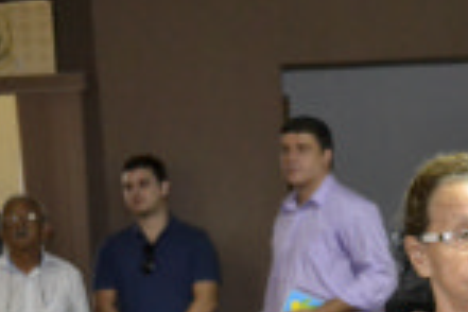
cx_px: 560
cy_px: 323
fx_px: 1859
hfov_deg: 13.9
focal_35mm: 143
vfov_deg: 9.5
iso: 3200
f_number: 4.5
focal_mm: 28
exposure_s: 1/60
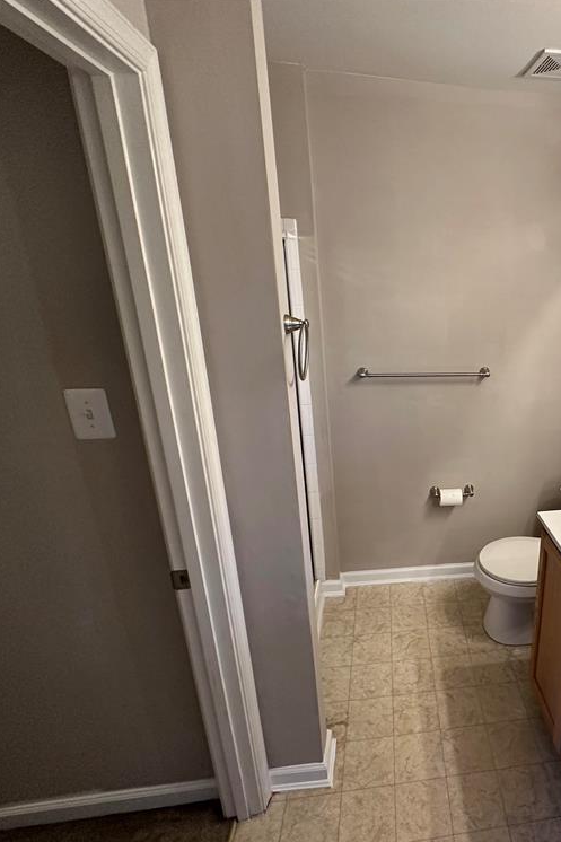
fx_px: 468
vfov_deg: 84.0
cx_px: 463
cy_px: 427
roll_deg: -2.0
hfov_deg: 56.6
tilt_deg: -18.1
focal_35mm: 20
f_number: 2.2
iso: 320
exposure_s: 1/120
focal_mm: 2.22
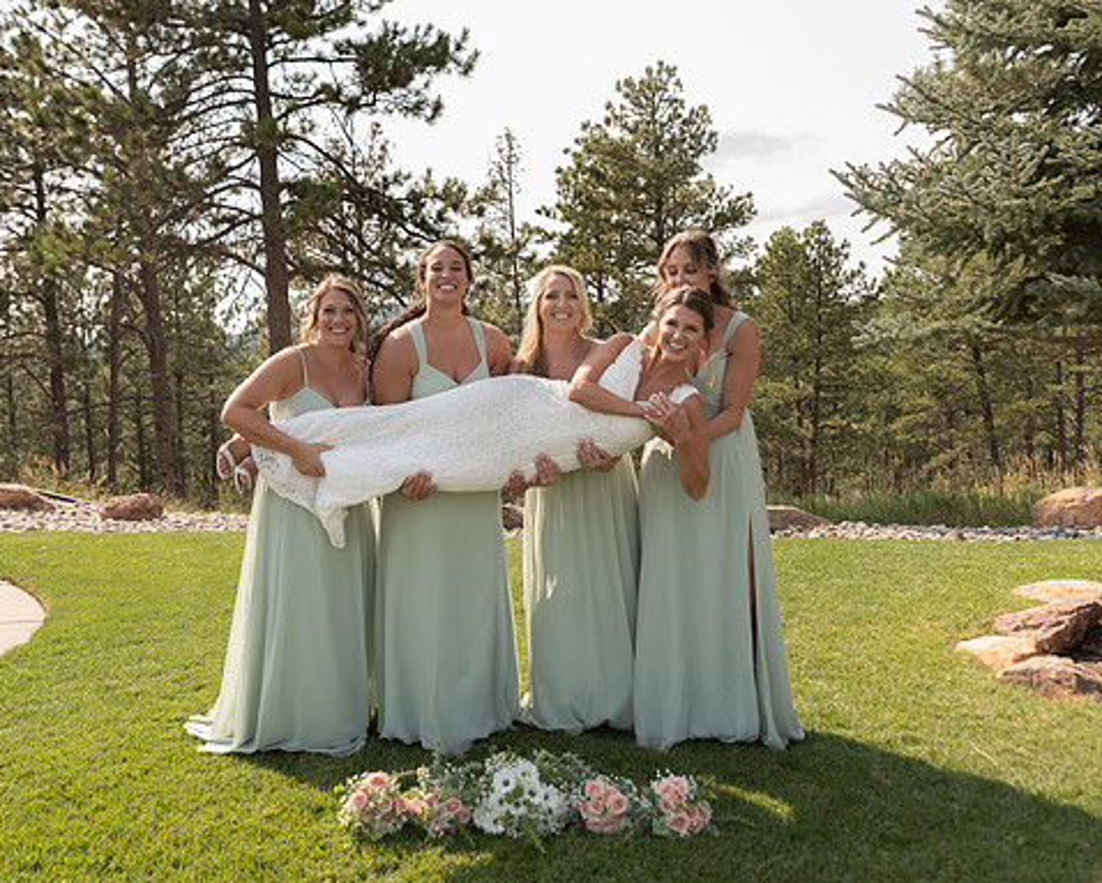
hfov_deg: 53.9
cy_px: 442
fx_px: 1077
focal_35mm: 33
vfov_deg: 44.6
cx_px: 463
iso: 80
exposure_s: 1/160
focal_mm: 29
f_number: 4.5
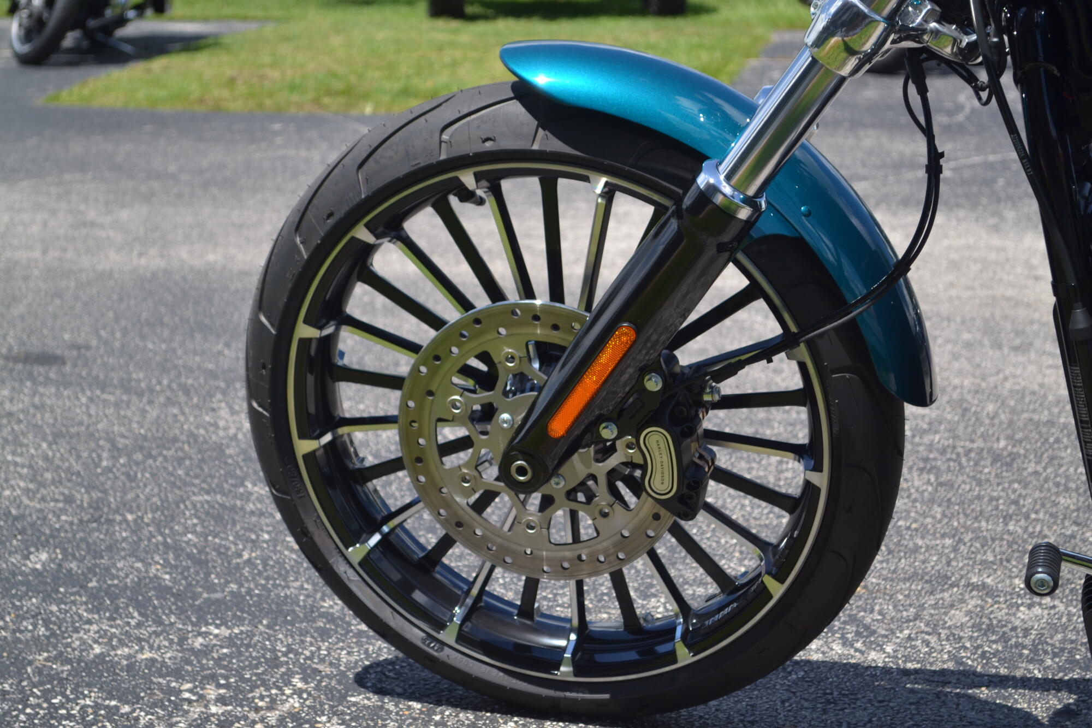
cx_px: 546
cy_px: 364
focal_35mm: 72
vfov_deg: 18.9
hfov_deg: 28.1
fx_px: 2184
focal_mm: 48
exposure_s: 1/320
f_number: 5.6
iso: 100
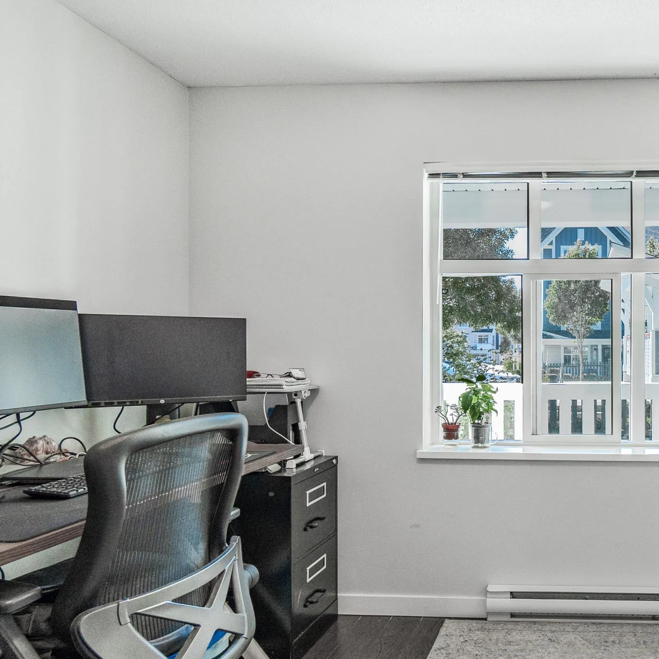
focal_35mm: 24
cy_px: 361
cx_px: 565
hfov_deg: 57.9
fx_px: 517
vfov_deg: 64.9
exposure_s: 1/80
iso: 500
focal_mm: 10
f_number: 4
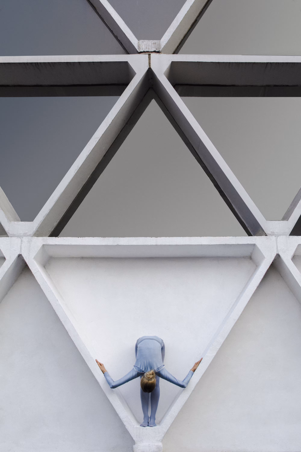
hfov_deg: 25.8
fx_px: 658
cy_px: 226
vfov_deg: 37.9
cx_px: 150
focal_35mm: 52
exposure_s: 1/640
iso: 500
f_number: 6.3
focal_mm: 35
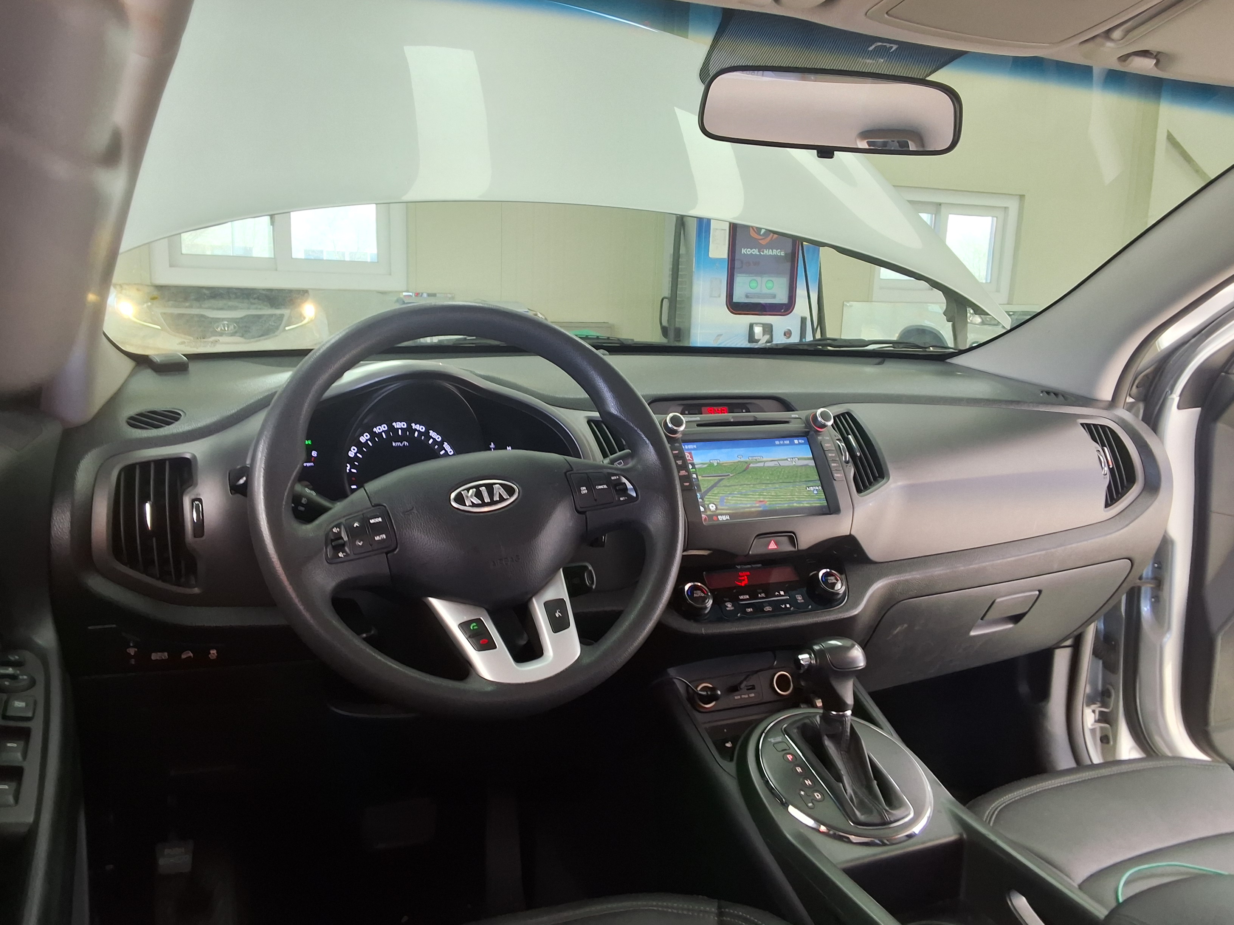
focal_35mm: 28
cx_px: 617
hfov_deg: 63.4
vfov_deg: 49.7
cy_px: 462
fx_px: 998
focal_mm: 2.91
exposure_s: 1/60
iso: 40
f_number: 1.9
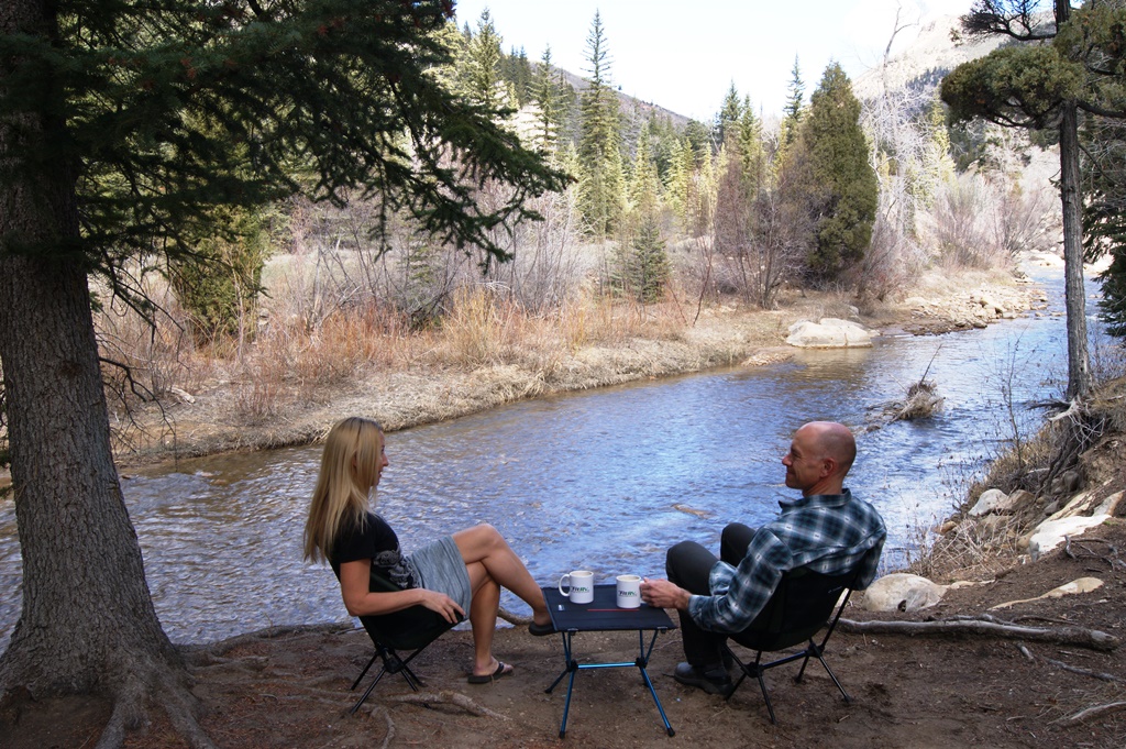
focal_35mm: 36
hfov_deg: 53.2
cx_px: 563
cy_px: 374
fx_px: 1125
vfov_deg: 36.8
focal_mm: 24
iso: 100
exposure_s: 1/20
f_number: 13
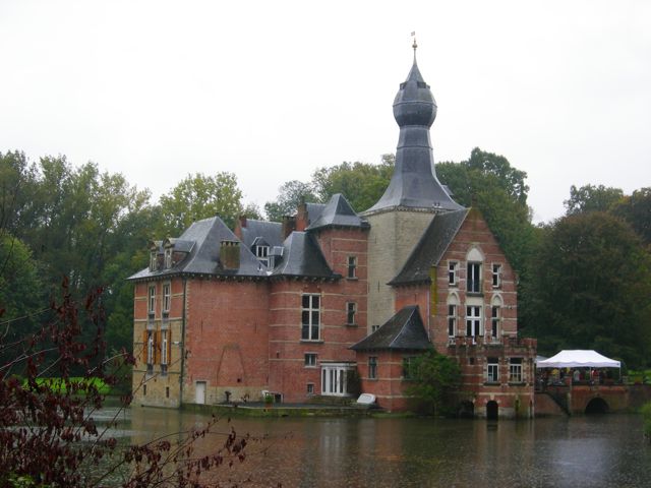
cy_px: 244
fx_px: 1241
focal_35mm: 66
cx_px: 326
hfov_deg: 29.4
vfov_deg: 22.3
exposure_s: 1/62.1
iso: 64
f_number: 5.5
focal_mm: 13.7
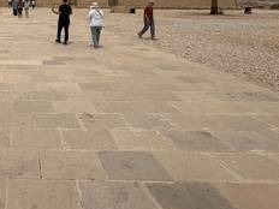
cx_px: 18
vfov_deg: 42.0
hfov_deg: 52.6
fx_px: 234
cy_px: 1
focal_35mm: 29
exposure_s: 1/1497
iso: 20
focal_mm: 2.22
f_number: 2.2
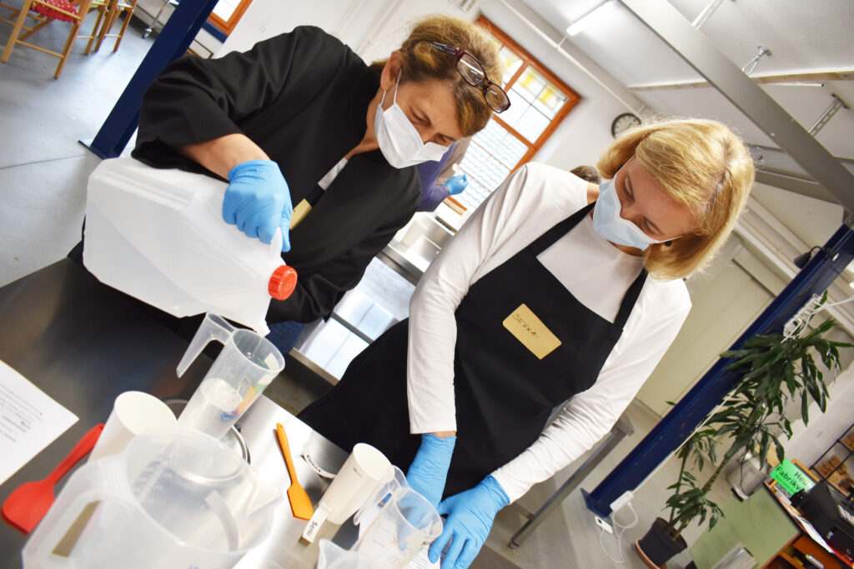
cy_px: 284
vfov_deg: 47.9
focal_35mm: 27
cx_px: 427
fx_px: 641
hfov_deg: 67.4
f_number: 4.5
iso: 400
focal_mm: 18
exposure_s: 1/80
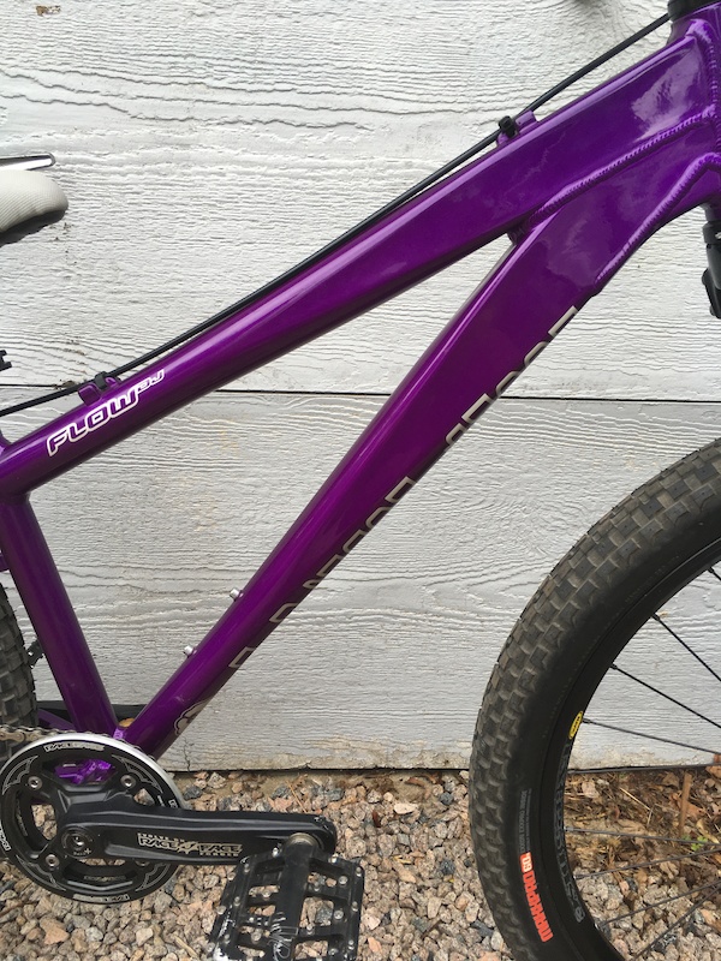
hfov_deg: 48.2
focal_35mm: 29
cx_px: 360
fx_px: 805
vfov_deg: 61.7
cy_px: 480
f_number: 2.2
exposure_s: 1/120
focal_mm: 4.15
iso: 32
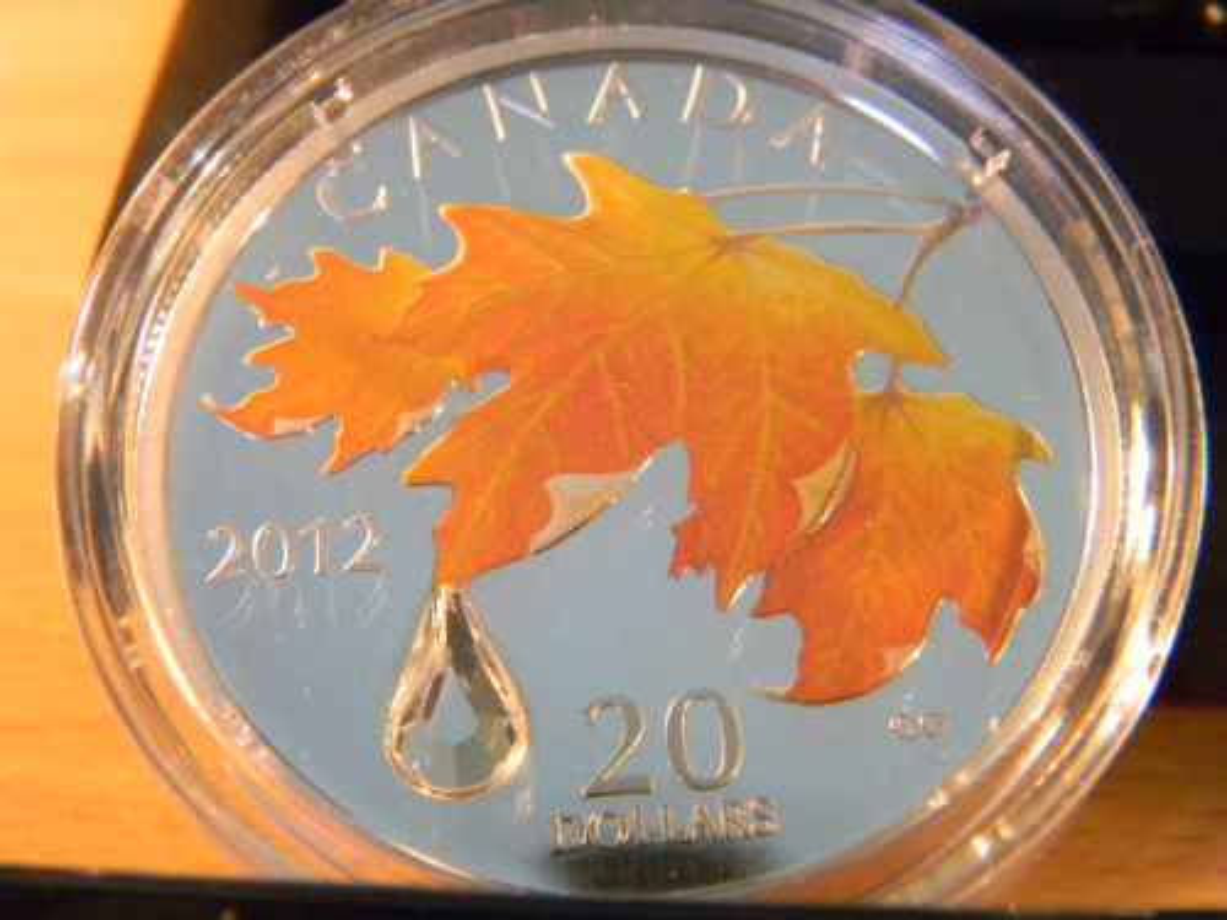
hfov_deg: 29.0
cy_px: 460
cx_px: 614
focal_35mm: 67
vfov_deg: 21.9
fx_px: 2375
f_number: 4.3
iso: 400
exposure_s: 1/11.1
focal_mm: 12.2
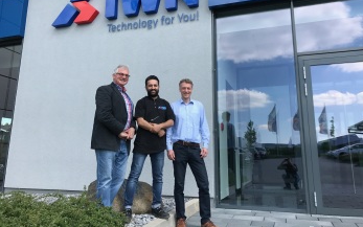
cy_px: 93
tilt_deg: +11.2
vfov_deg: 41.7
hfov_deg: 62.9
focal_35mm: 30
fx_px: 297
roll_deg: -0.5
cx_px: 182
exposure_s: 1/863
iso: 20
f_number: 1.8
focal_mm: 3.99
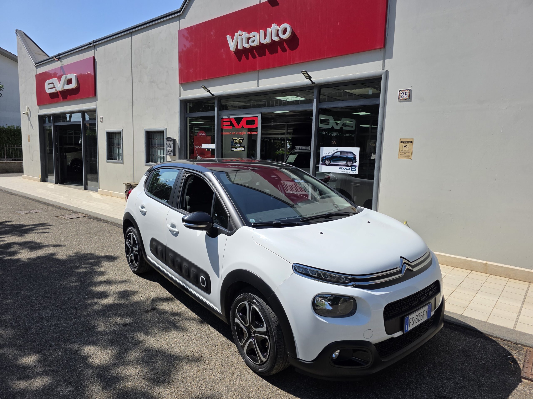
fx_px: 354
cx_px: 266
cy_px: 200
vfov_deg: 58.9
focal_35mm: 23
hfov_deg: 73.9
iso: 80
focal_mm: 6.3
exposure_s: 1/7333
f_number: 1.7
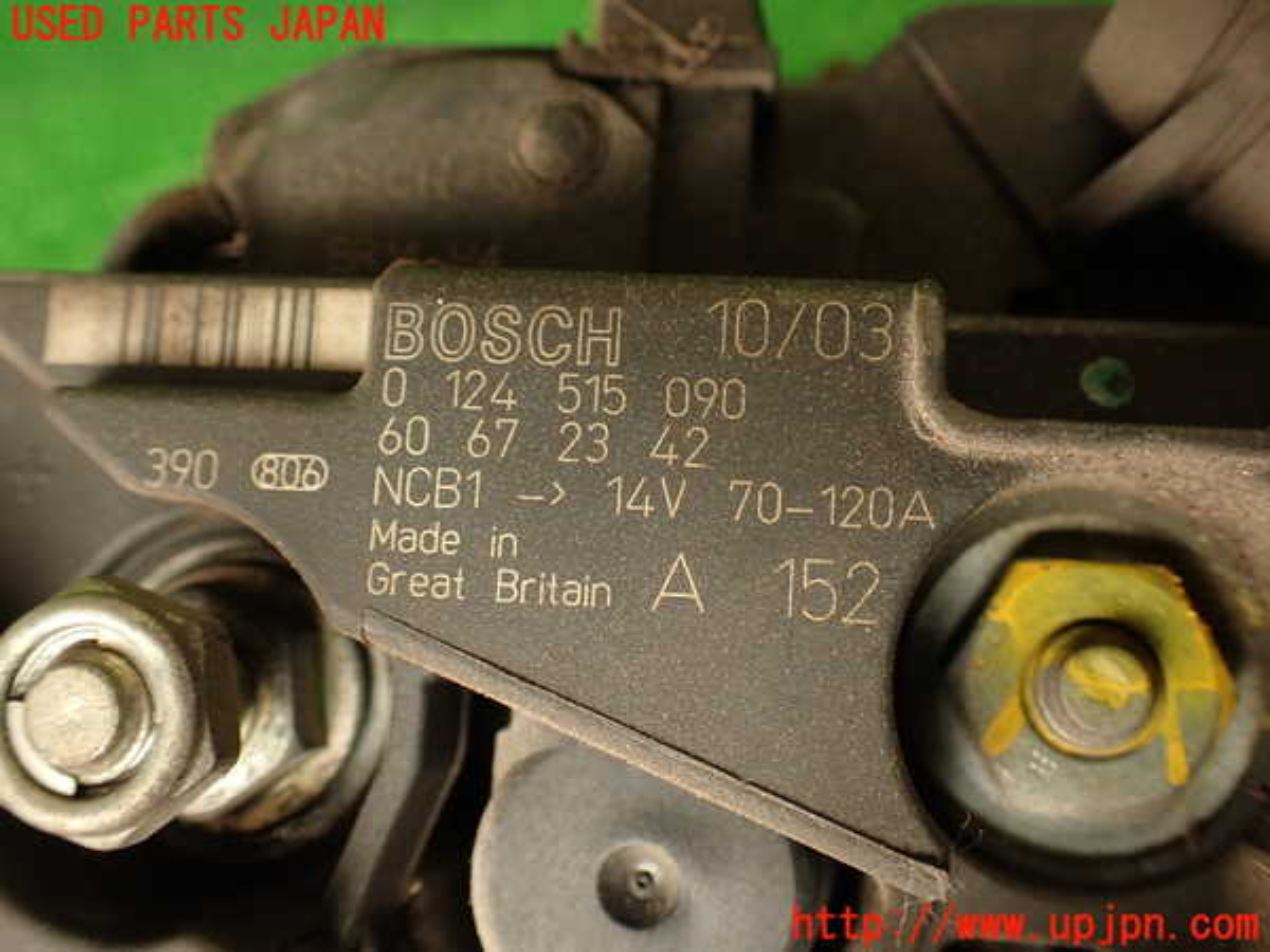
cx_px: 635
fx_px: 1174
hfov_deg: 56.8
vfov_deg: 44.2
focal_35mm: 32
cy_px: 476
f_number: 2.4
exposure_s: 1/60
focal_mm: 5.79
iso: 200
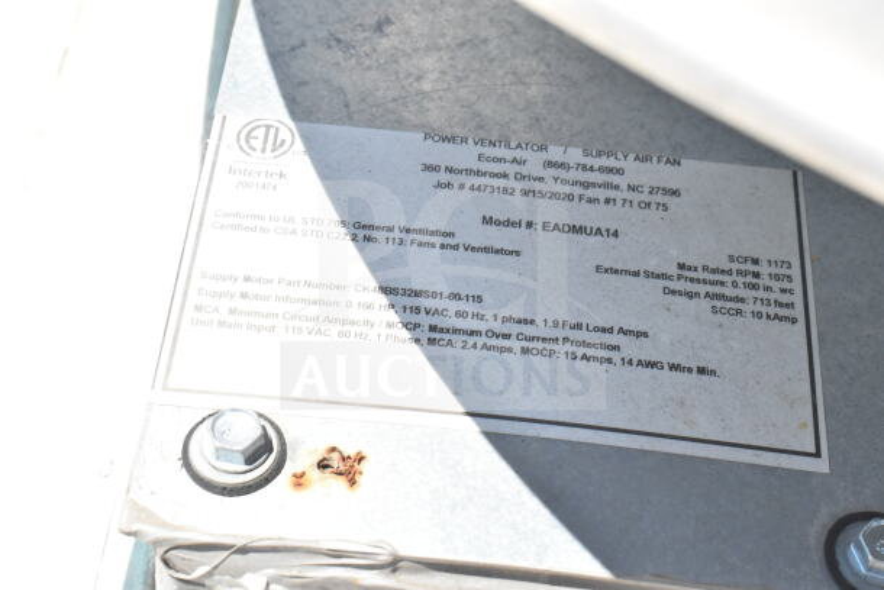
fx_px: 1547
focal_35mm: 63
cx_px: 442
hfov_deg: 31.9
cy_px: 295
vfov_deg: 21.6
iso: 1600
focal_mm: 42
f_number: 14
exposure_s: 1/800
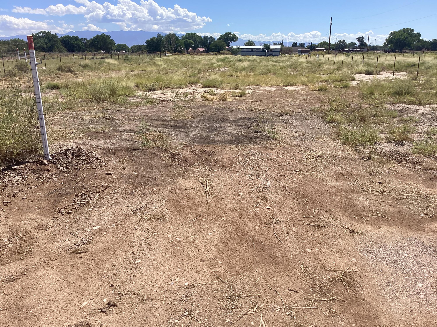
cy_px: 164
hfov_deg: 58.4
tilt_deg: -17.8
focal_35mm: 31
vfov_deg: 45.4
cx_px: 218
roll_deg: -0.2
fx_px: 391
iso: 25
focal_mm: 3.3
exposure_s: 1/1664
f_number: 2.4
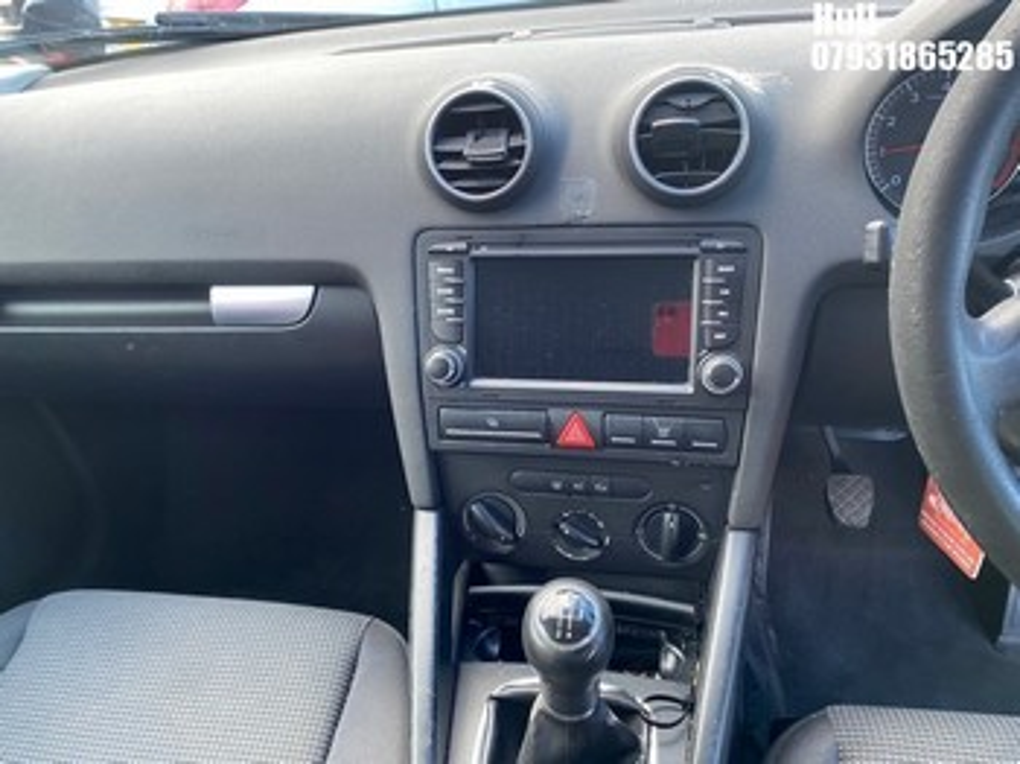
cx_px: 510
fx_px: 766
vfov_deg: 53.0
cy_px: 382
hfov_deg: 67.3
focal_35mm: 26
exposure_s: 1/78
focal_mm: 4.25
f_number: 1.8
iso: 125
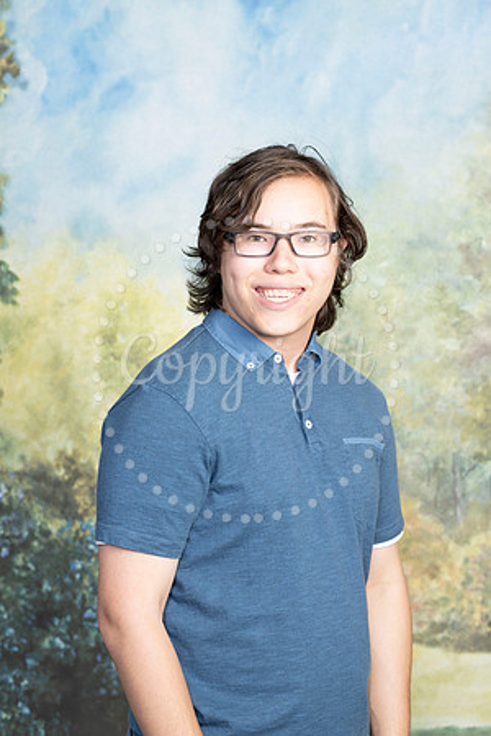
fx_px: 1739
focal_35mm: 85
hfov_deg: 16.1
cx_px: 246
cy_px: 368
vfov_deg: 23.9
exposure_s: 1/125
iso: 320
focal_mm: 85
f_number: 9
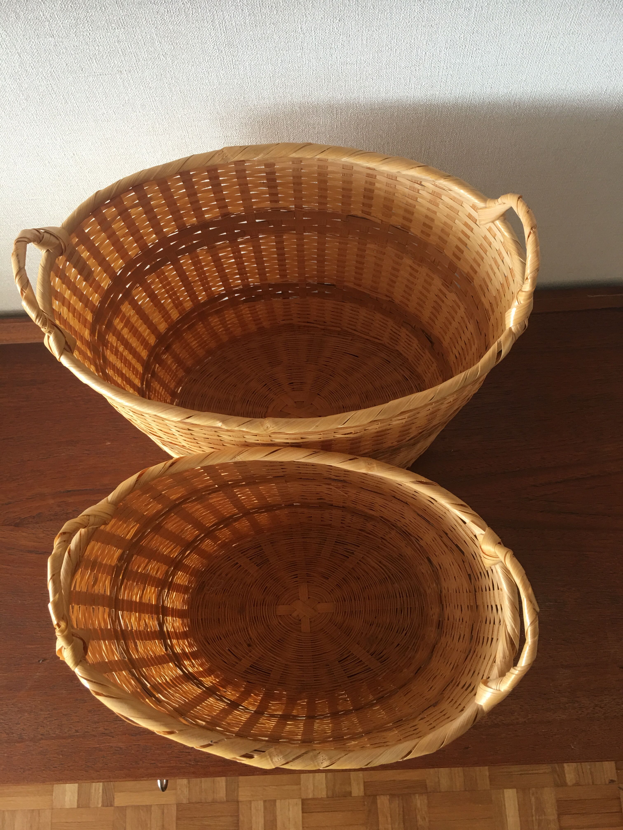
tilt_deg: -71.4
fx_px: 696
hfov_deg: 48.2
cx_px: 312
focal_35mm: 29
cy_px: 415
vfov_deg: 61.7
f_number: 2.2
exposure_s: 1/17
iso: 32
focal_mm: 4.15
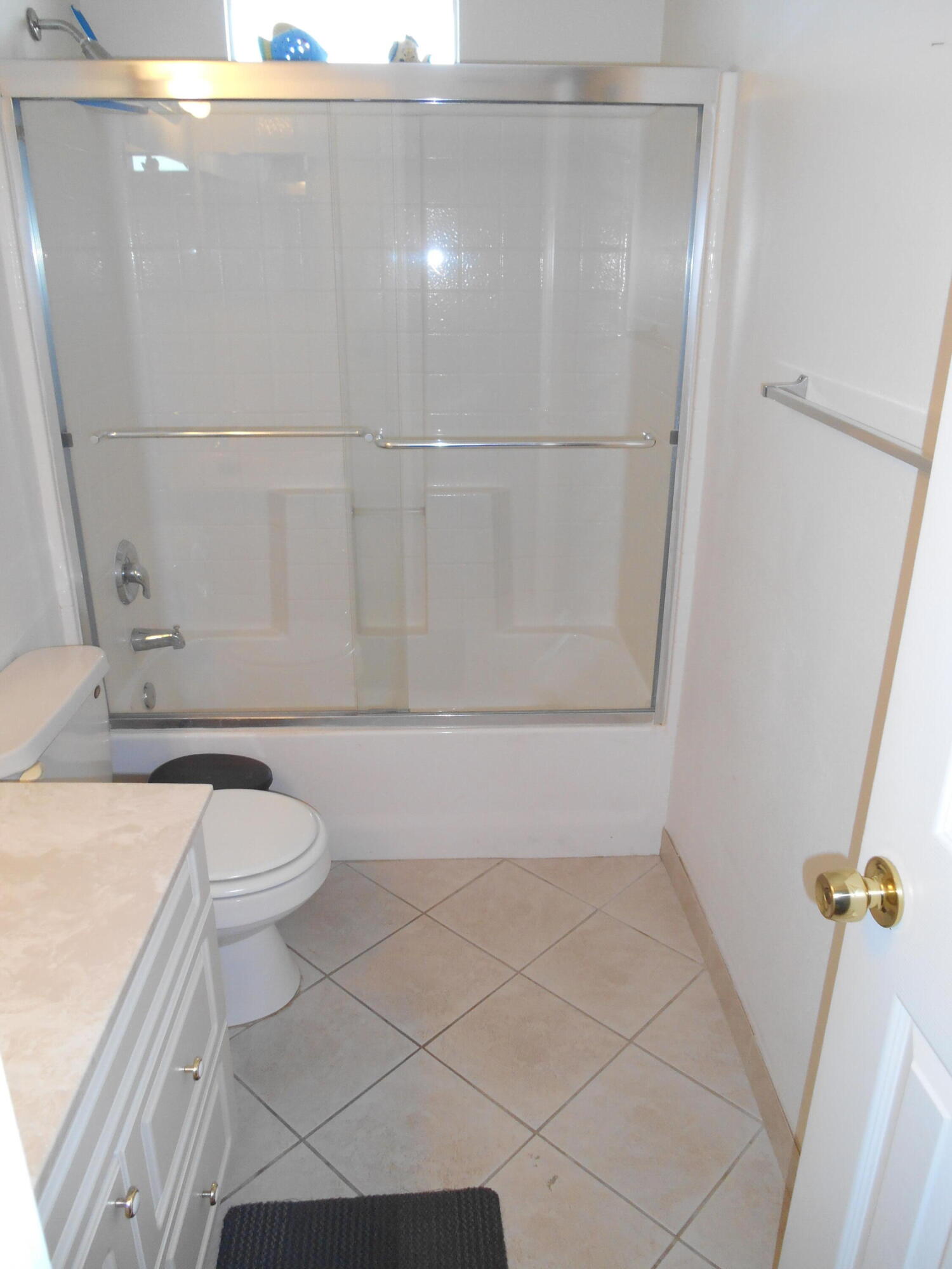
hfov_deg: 53.1
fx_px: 953
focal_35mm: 26
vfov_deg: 67.3
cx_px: 476
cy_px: 634
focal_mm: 4.7
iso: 200
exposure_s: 1/25
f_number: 3.4
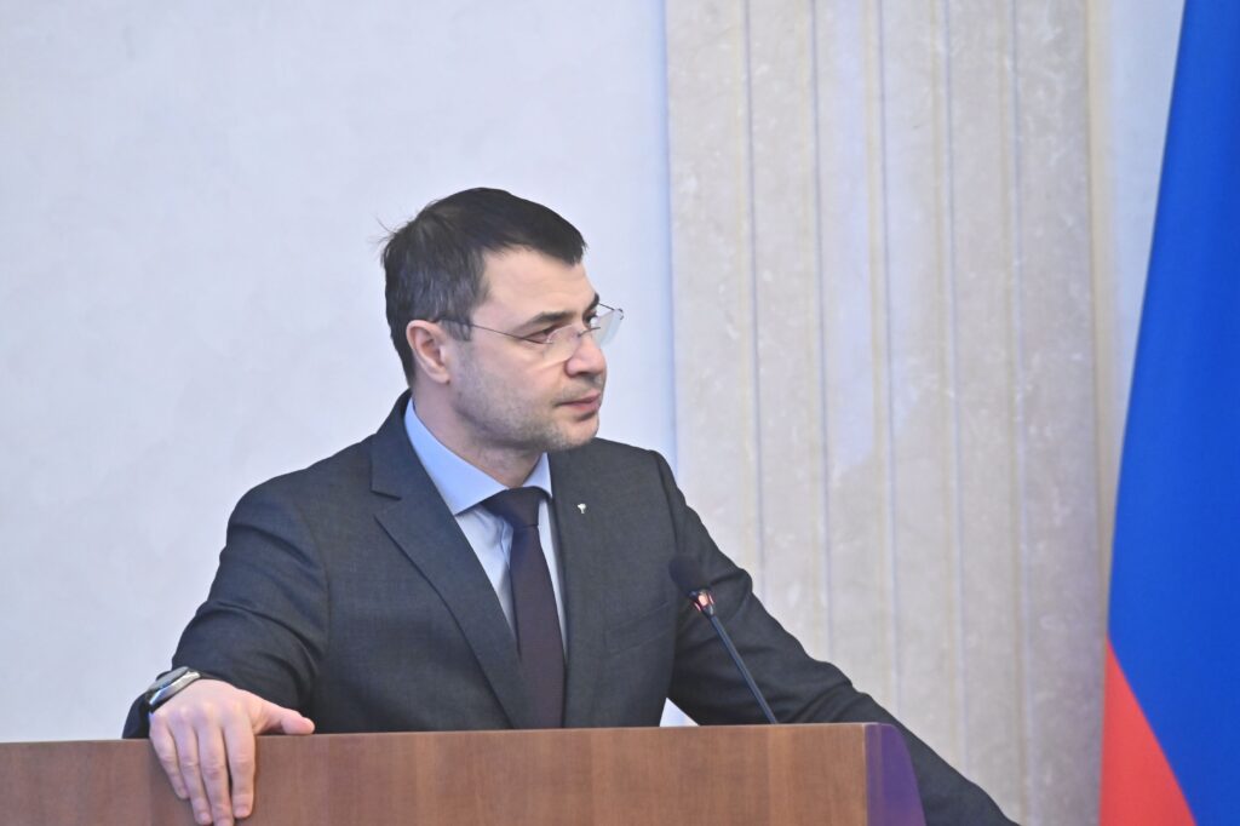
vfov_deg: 3.7
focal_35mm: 370
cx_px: 620
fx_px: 12740
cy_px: 413
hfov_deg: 5.6
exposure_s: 1/160
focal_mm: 370
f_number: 10
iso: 8000
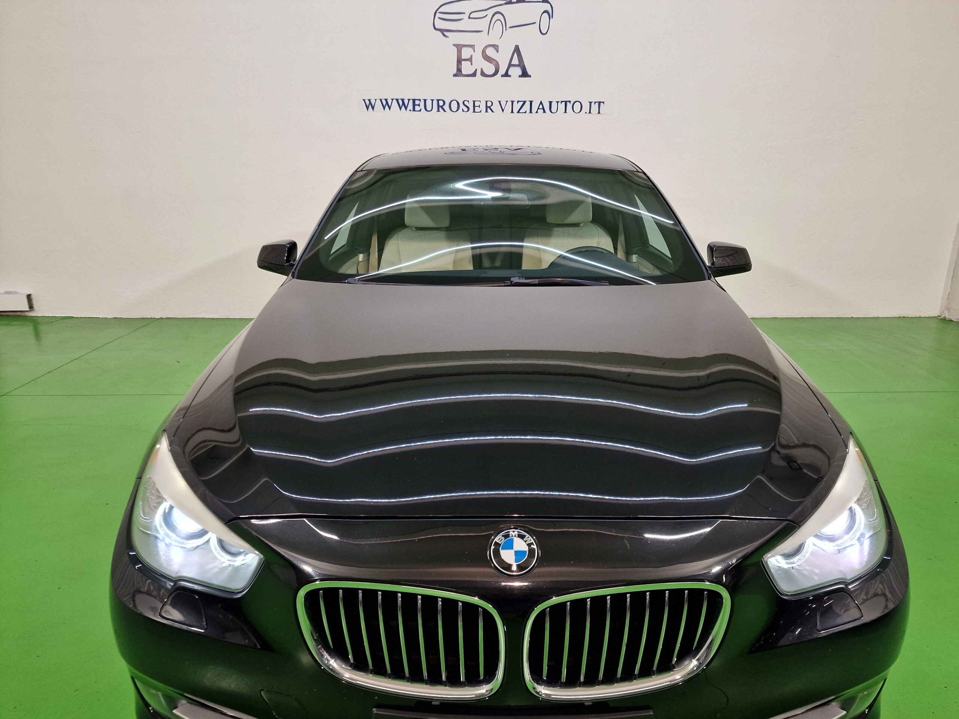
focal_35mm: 23
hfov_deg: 73.9
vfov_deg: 58.9
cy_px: 360
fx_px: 637
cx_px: 480
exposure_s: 1/100
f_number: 1.8
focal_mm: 6.4
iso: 100
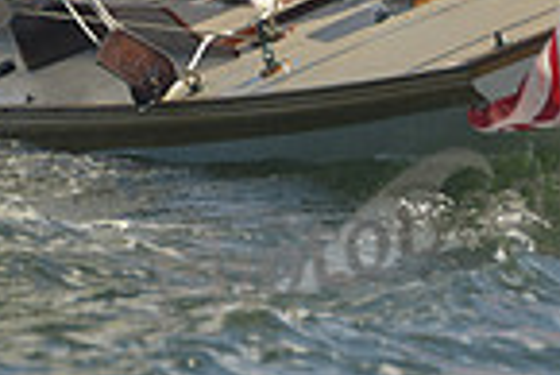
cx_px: -50
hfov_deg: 2.6
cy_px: -311
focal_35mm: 799
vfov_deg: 1.7
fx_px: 12441
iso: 400
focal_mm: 200
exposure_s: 1/1250
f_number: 7.1
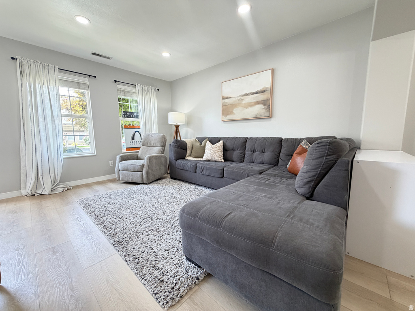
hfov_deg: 102.1
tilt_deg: -3.6
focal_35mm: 14
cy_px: 156
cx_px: 208
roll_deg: +0.3
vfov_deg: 85.7
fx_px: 168
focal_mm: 2.22
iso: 250
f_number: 2.2
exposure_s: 1/120
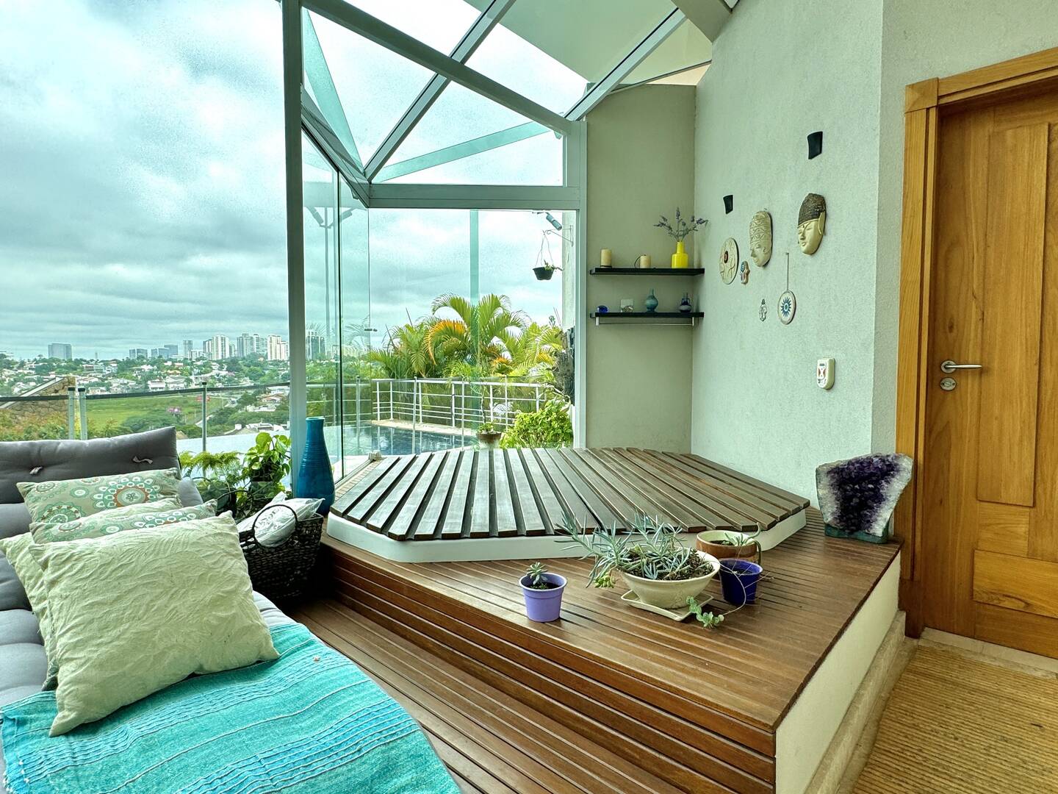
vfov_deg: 85.7
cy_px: 397
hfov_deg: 102.1
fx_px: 428
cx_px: 529
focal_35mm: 14
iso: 40
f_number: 2.2
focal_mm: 2.22
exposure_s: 1/713
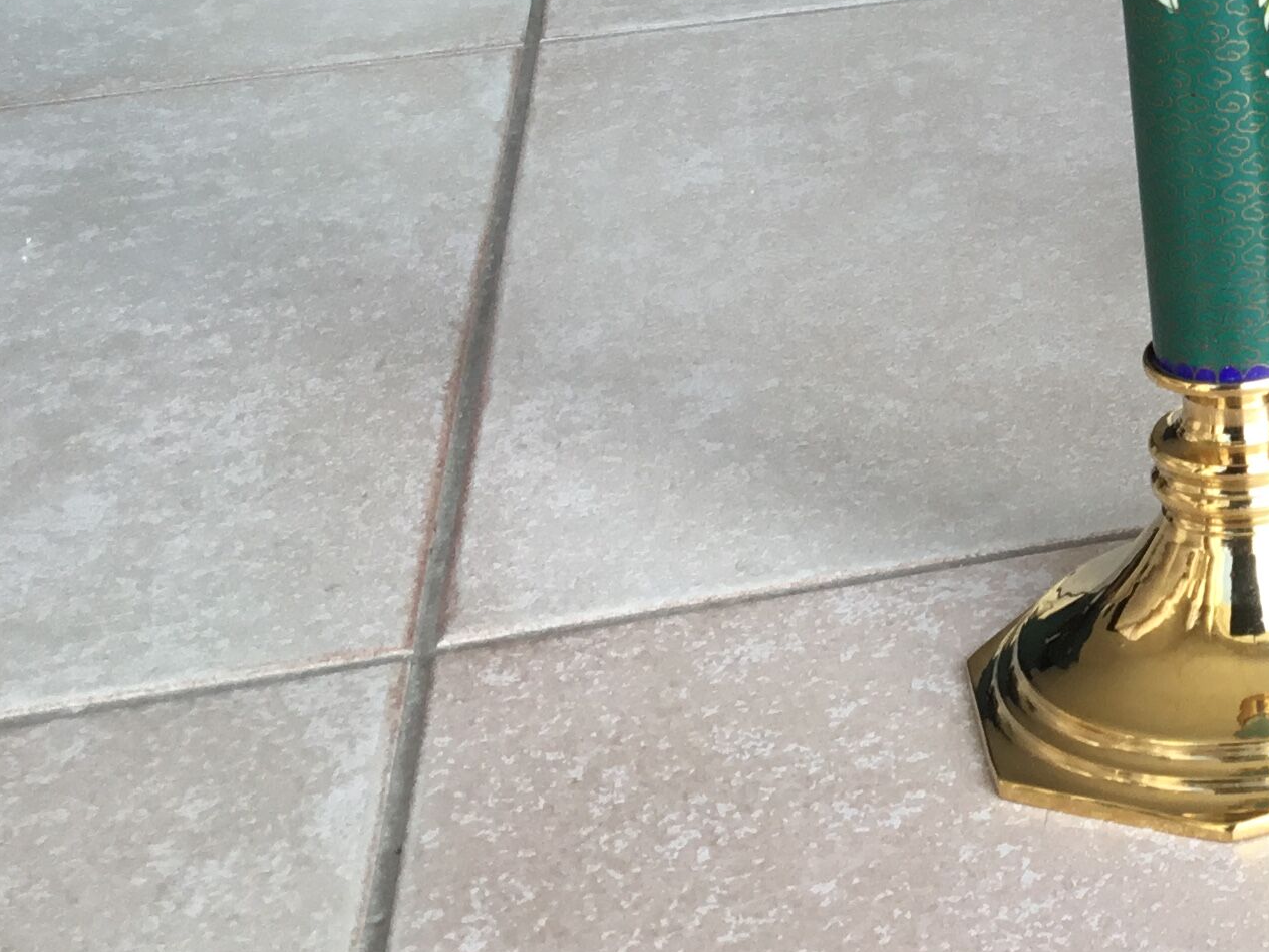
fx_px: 2933
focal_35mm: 80
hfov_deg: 22.5
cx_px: 1521
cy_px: 105
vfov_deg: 18.2
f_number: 2.4
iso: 25
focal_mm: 3.3
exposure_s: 1/50
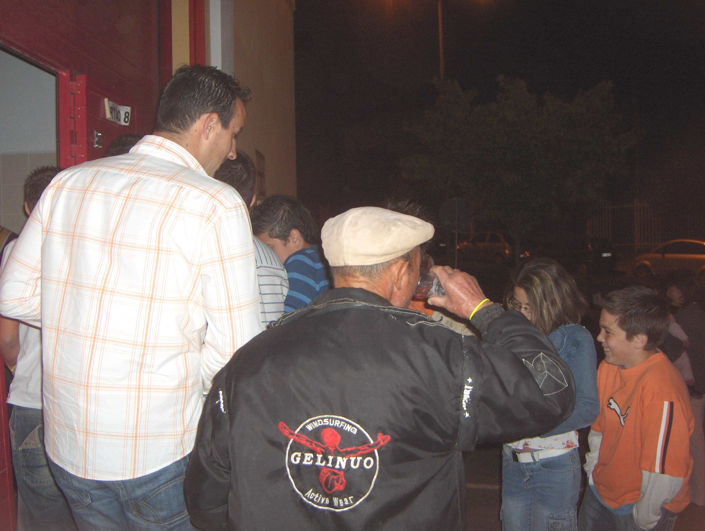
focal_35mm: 39
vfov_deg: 36.9
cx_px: 352
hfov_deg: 47.8
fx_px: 795
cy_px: 266
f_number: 2.8
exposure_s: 1/60
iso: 100
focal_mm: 8
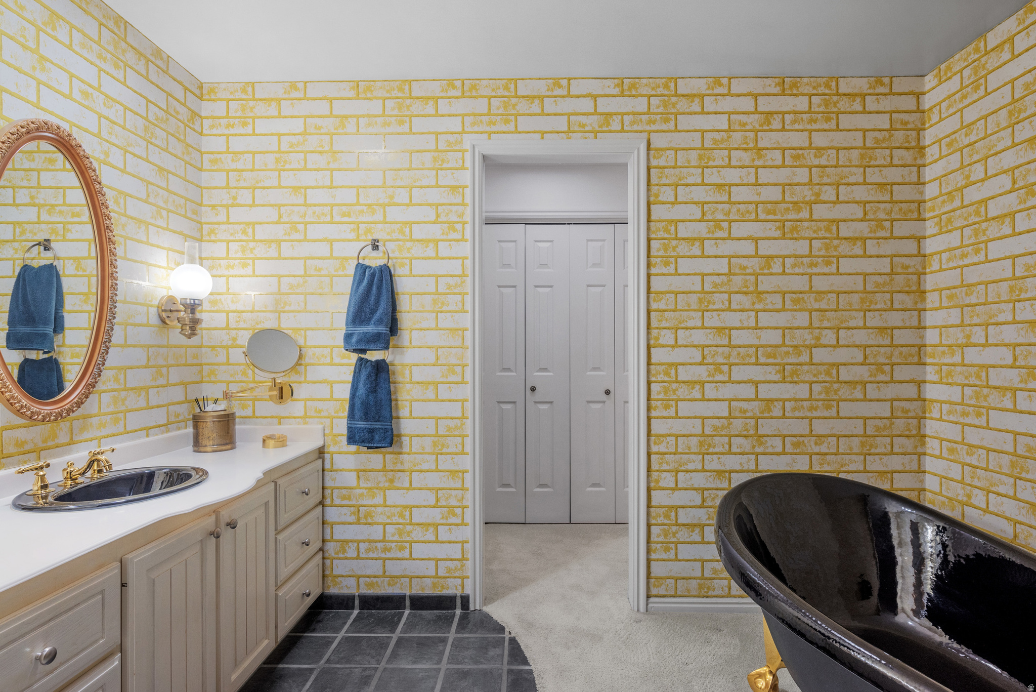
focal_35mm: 18
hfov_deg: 88.4
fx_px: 533
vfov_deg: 66.0
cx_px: 518
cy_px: 346
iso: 500
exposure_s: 1/6
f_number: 8
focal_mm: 18.5
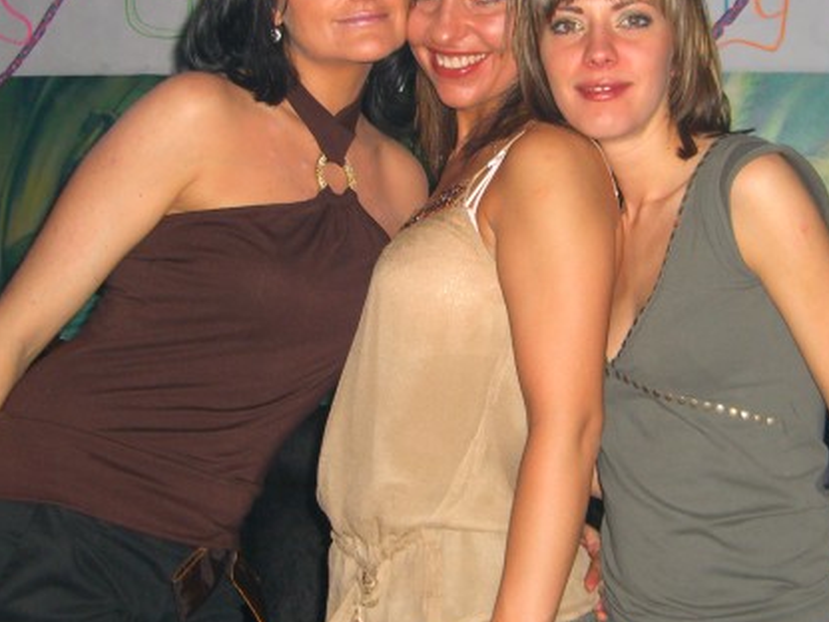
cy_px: 221
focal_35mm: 73
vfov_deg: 20.1
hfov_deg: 26.6
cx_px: 506
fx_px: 1748
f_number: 2.8
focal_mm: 7.9
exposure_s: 1/60
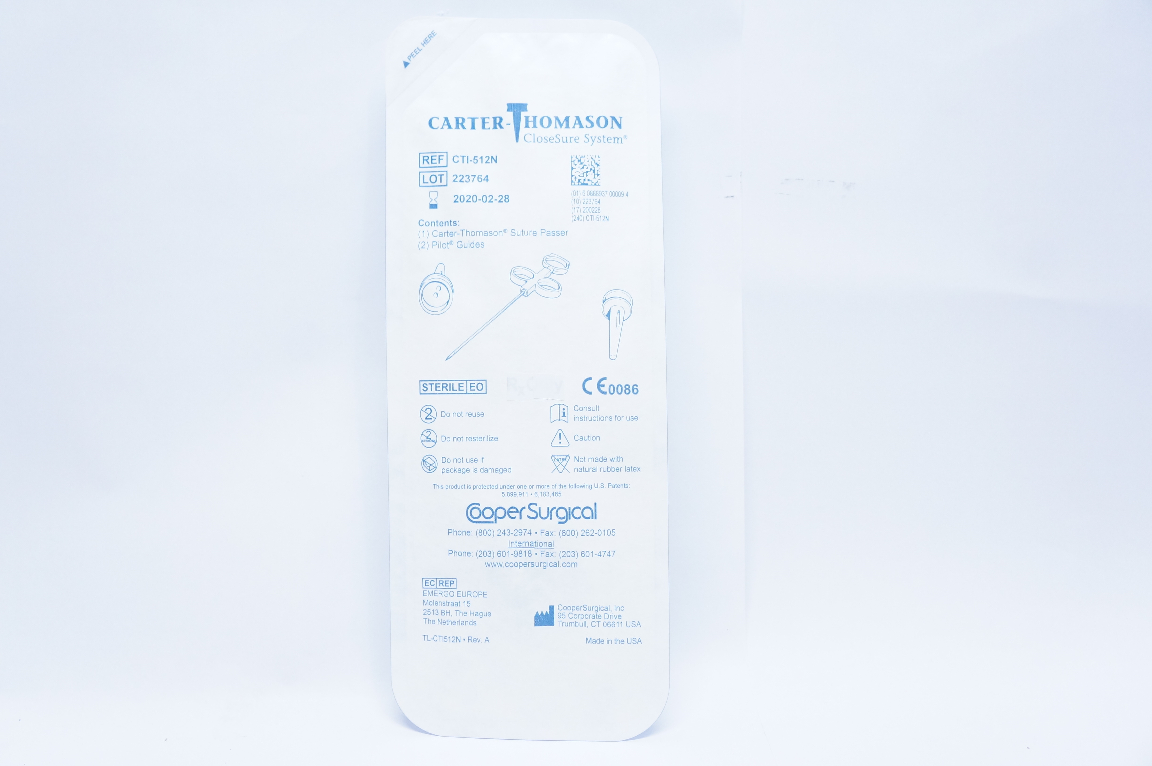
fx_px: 959
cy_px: 383
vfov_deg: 43.5
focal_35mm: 30
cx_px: 576
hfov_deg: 62.0
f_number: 4.5
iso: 1600
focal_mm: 20
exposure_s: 1/160
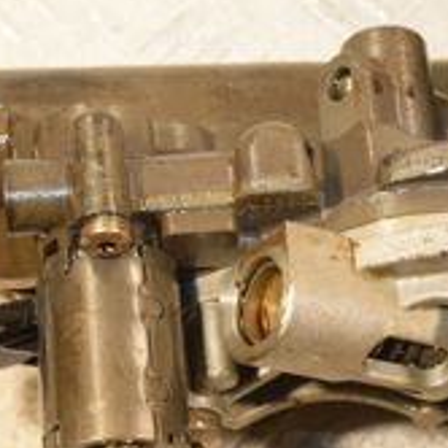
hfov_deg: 8.8
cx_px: 405
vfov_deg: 8.9
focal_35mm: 197
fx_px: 2885
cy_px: 251
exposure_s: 1/200
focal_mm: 40
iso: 1600
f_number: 7.1
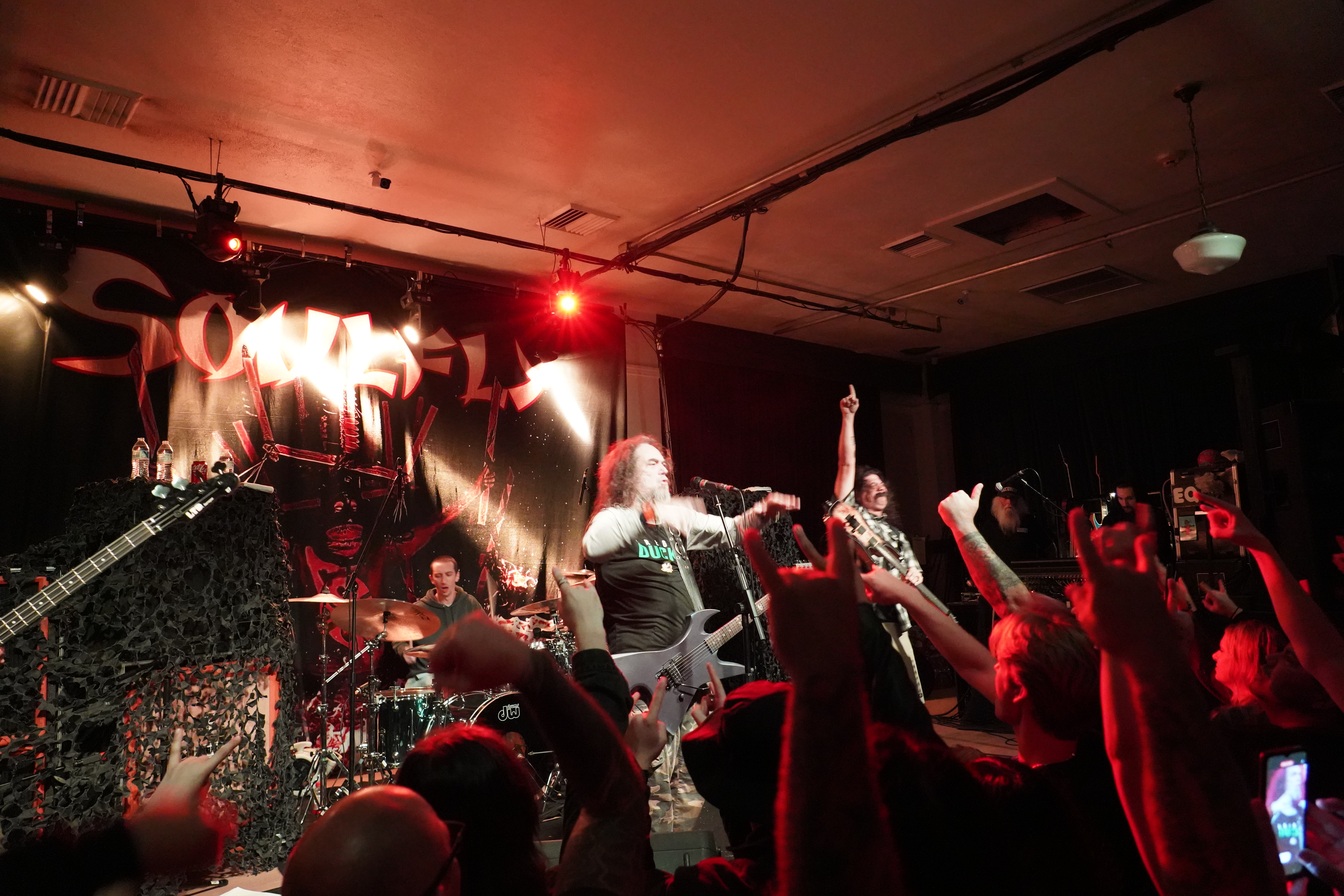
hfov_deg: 73.7
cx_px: 672
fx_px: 896
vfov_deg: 53.1
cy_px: 448
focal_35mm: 24
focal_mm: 24
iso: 12800
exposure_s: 1/30
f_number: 4
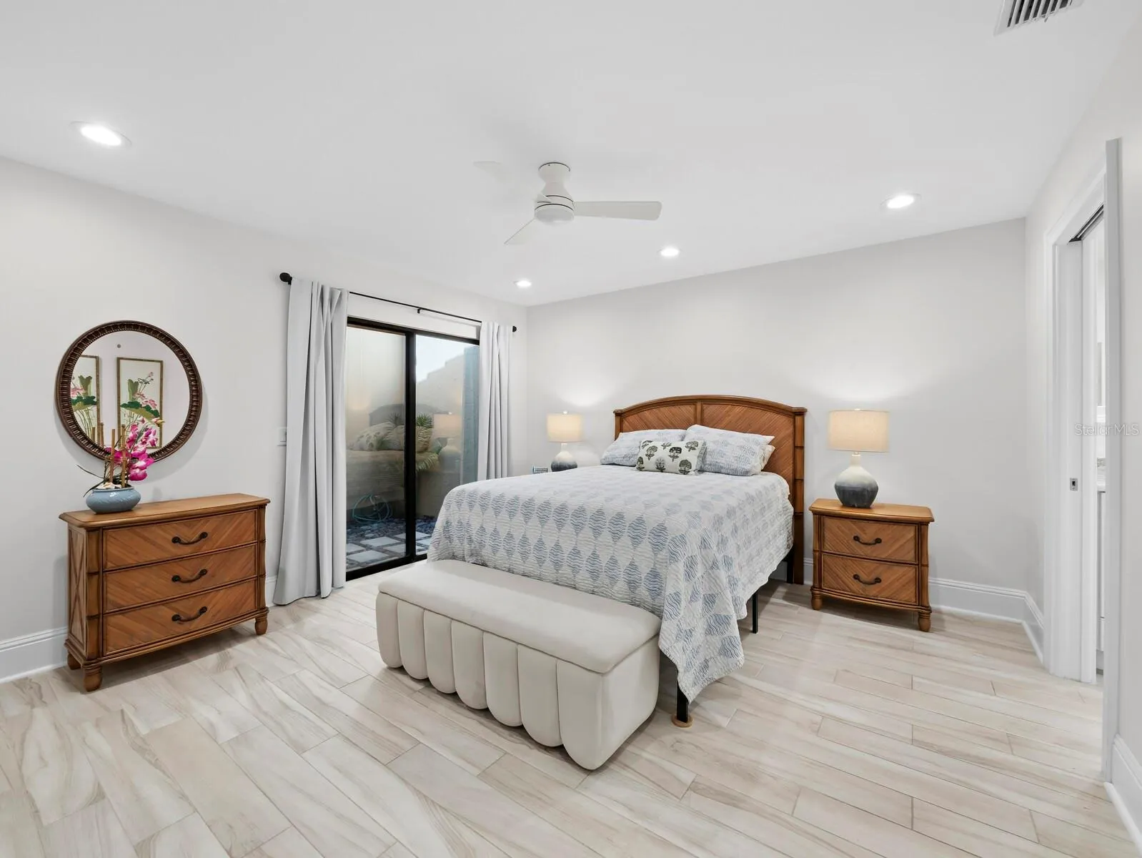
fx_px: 462
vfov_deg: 85.7
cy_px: 429
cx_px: 571
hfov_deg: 102.0
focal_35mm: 14
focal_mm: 7
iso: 400
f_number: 7.1
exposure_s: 1/5
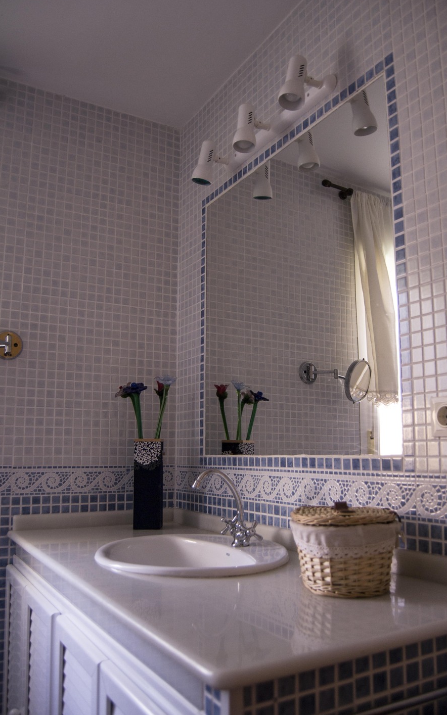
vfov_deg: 66.5
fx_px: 546
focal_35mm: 28
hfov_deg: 44.5
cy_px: 356
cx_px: 242
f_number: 3.5
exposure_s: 1/40
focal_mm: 18
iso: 400
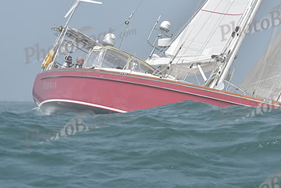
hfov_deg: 11.3
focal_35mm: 182
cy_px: 74
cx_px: 179
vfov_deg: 7.5
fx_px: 1420
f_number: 10
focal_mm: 110
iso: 320
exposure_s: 1/1000
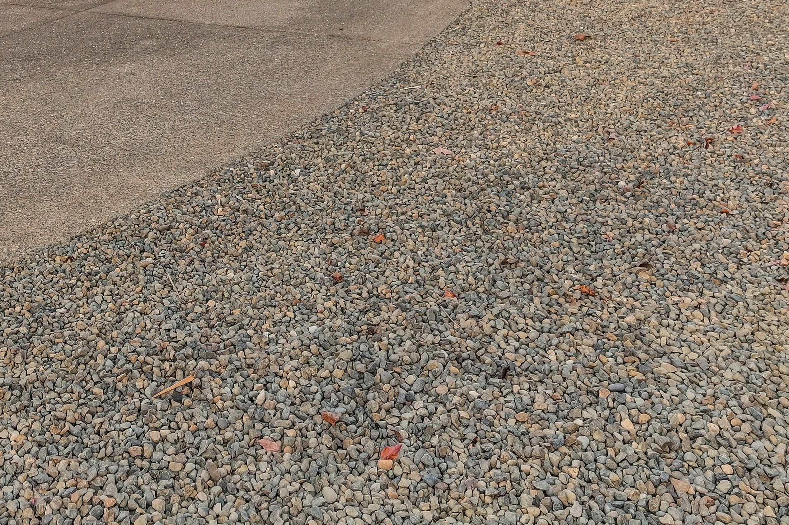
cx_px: 166
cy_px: -137
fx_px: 964
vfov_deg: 26.4
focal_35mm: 44
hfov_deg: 42.7
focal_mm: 16
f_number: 6.3
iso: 500
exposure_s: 1/160
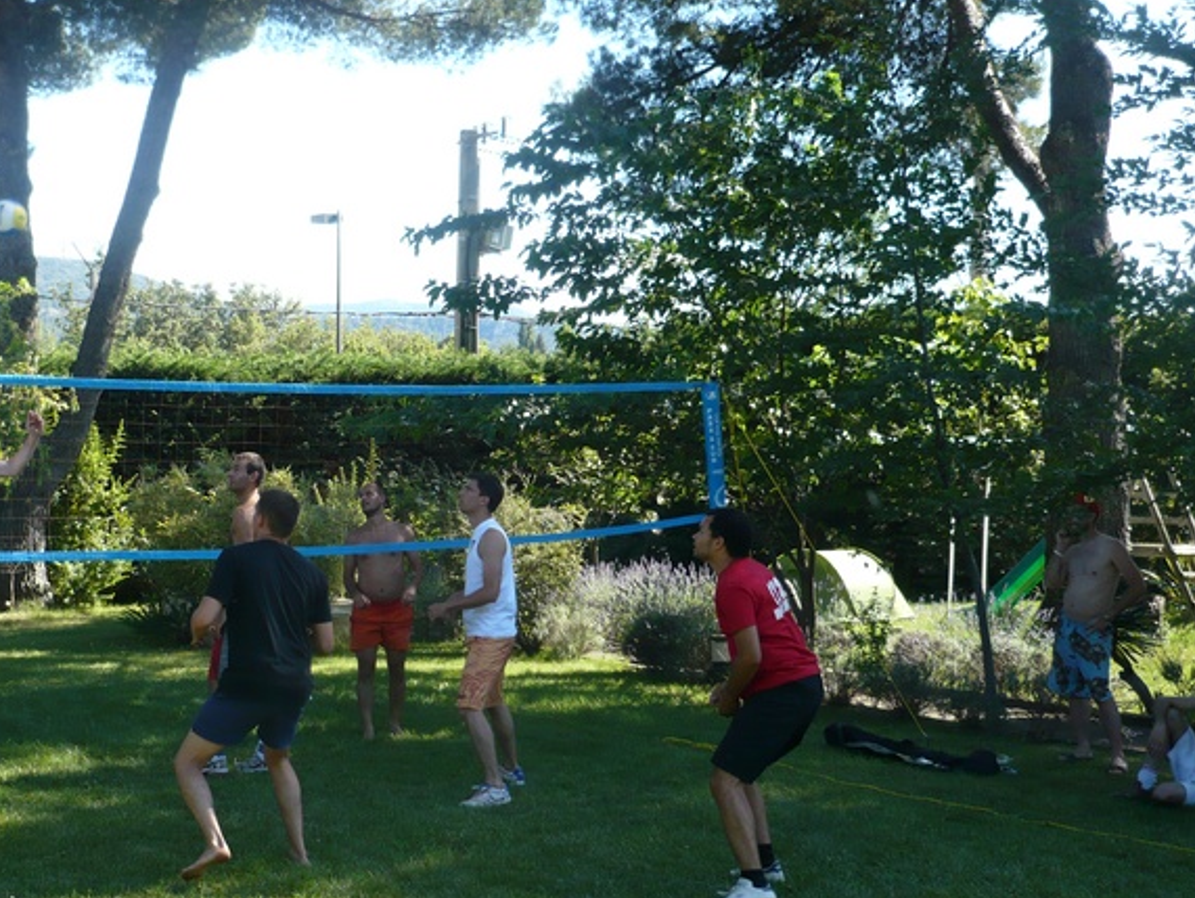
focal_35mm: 49
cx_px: 458
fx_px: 1693
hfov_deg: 38.7
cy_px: 463
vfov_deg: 29.7
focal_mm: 5.8
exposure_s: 1/320
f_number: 2.8
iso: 100
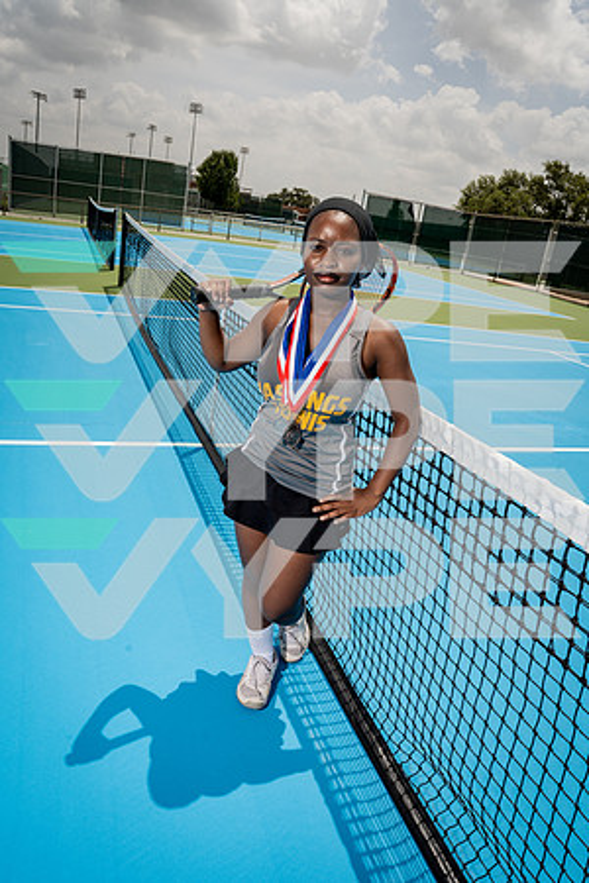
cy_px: 442
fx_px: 613
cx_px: 294
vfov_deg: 71.5
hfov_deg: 51.3
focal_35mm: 25
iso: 100
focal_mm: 25
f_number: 11
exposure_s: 1/200
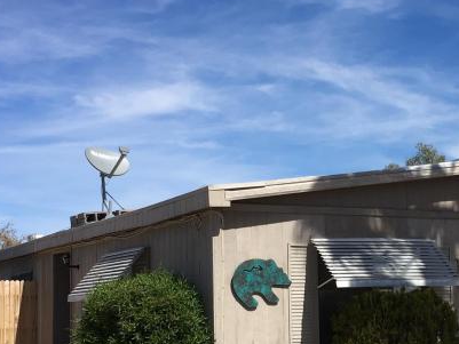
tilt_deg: +2.4
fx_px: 982
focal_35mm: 74
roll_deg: +1.2
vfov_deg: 19.8
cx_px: 334
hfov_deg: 26.0
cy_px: 256
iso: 25
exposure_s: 1/2262
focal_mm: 4.15
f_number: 2.2
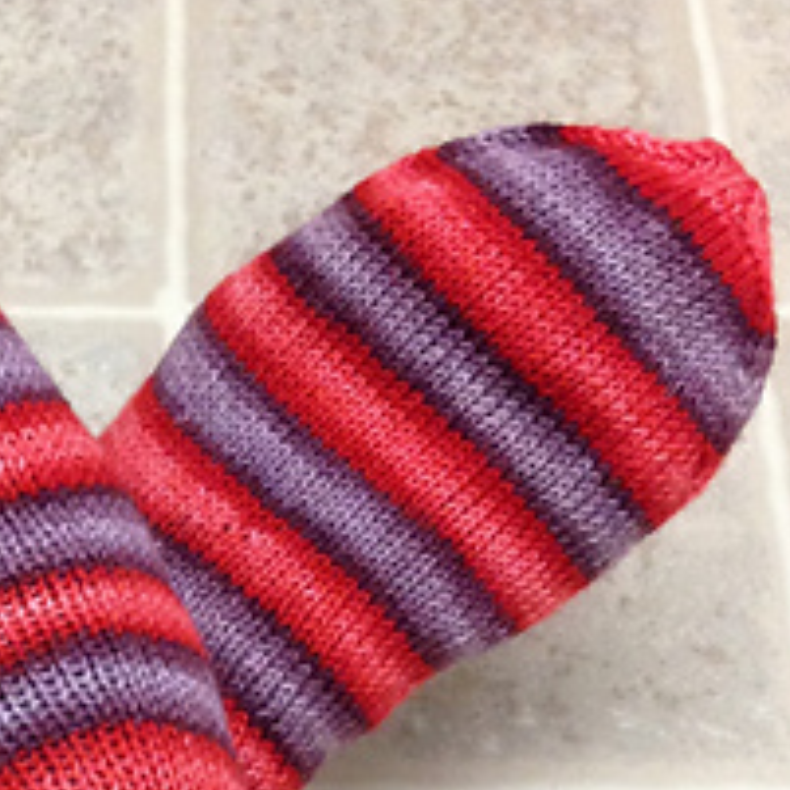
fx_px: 2401
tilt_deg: -58.8
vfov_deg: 18.1
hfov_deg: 18.3
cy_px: 825
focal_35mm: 93
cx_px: 31
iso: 200
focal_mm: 4.12
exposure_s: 1/20
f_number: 2.4
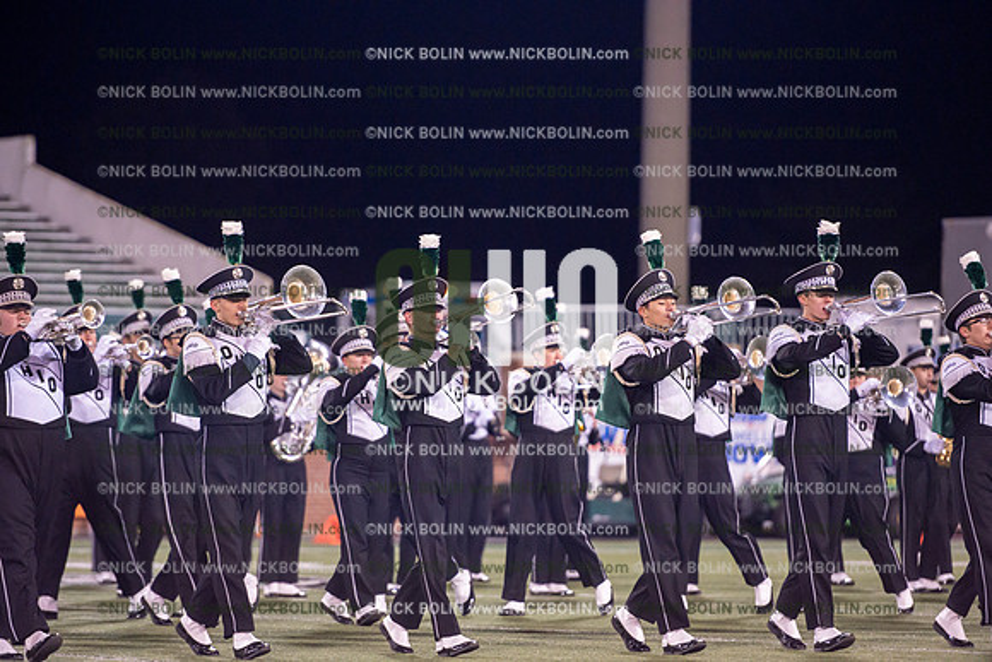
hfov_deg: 10.3
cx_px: 496
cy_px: 331
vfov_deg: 6.9
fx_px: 5512
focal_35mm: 200
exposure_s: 1/1250
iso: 2500
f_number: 2.8
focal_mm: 200
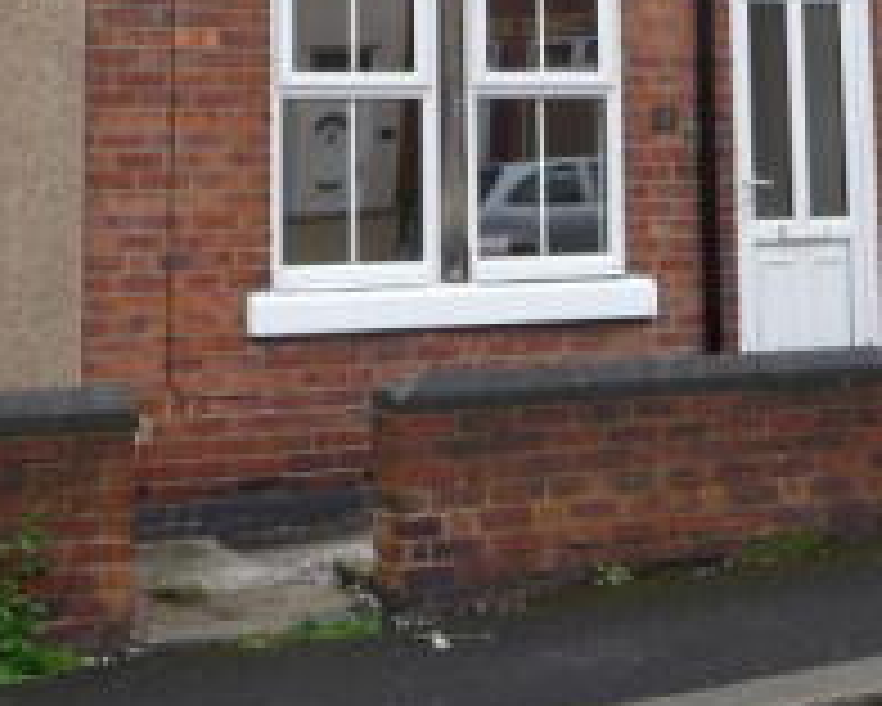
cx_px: 470
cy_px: -196
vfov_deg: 17.3
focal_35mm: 84
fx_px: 2194
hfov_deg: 22.7
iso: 100
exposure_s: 1/250
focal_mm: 4.7
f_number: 3.3
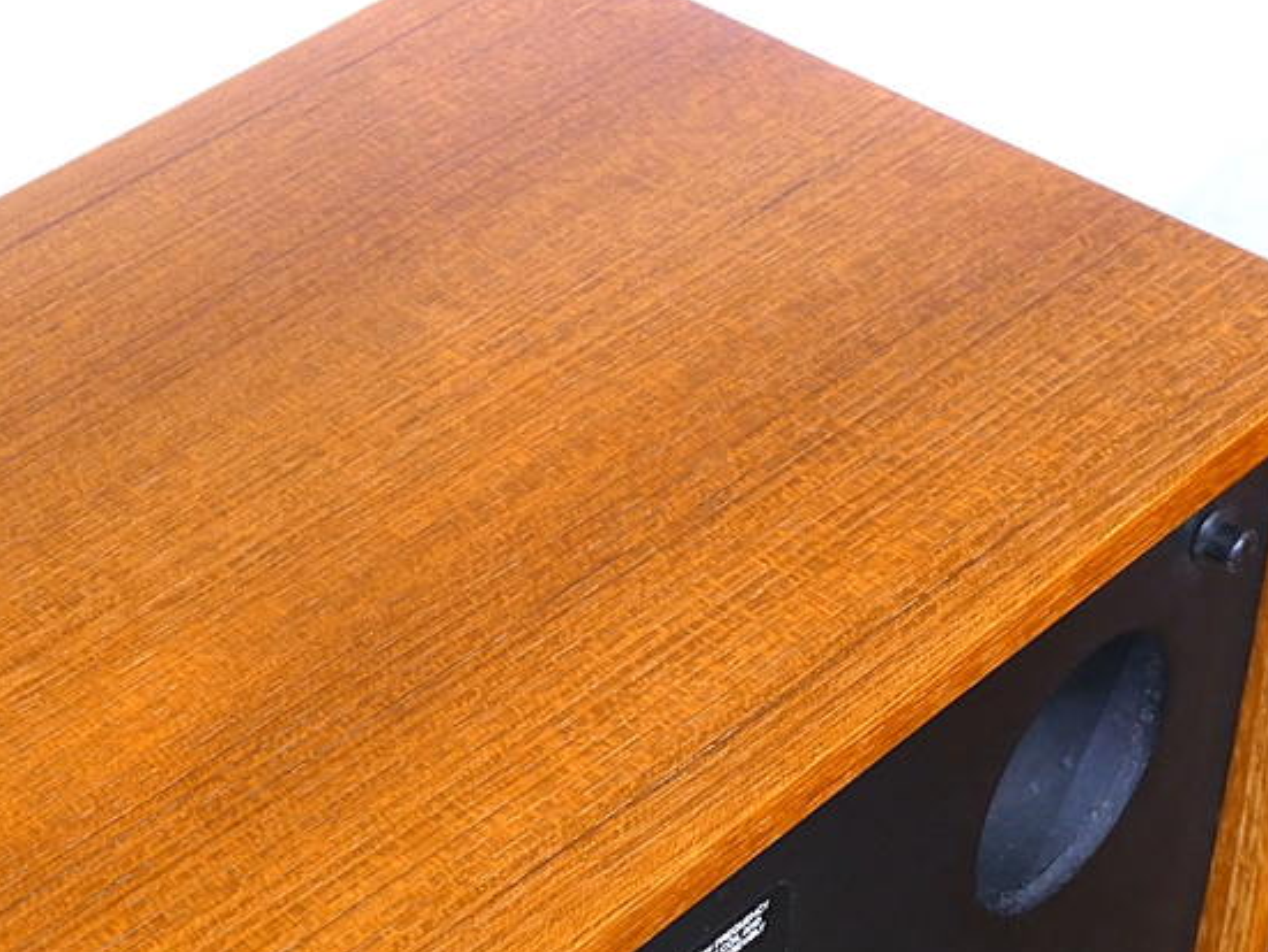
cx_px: 359
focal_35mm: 94
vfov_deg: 15.7
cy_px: 561
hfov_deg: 20.7
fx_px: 3446
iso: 200
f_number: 4.1
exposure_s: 1/6
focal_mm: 9.6
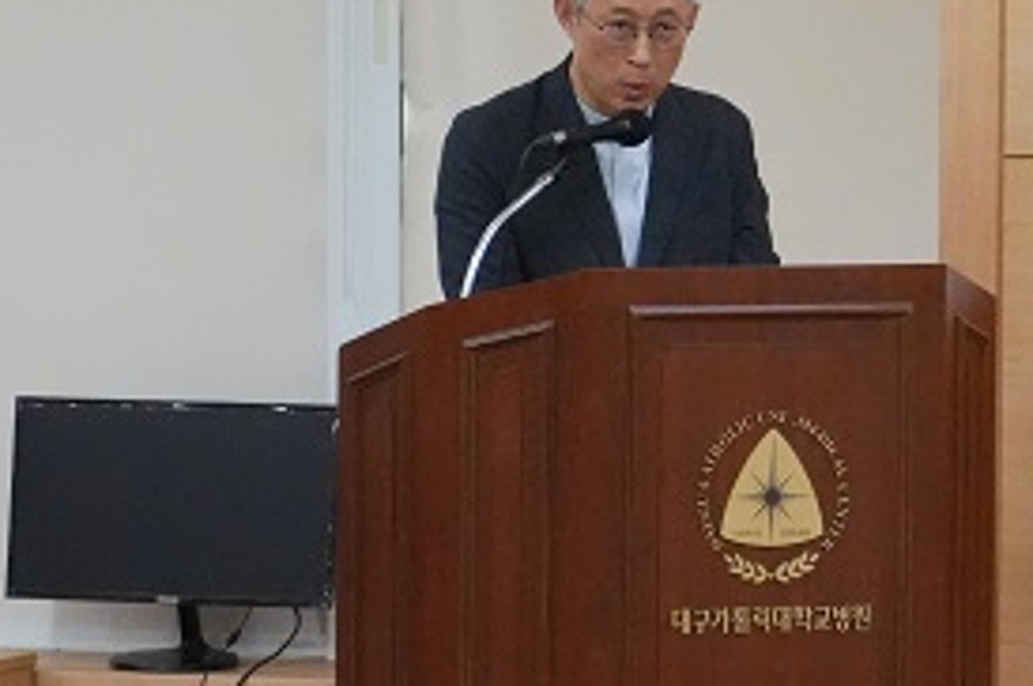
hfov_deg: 7.7
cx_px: 1267
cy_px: 98
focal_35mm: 266
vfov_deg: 5.1
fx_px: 7624
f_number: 4
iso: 12800
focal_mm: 104
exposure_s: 1/800
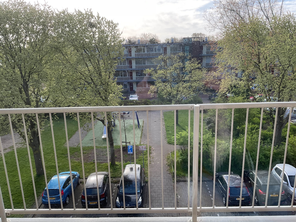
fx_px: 248
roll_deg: +0.5
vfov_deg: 48.2
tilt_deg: -14.0
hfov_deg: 61.7
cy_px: 111
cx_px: 148
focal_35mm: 29
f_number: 1.8
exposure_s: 1/342
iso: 16
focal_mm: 3
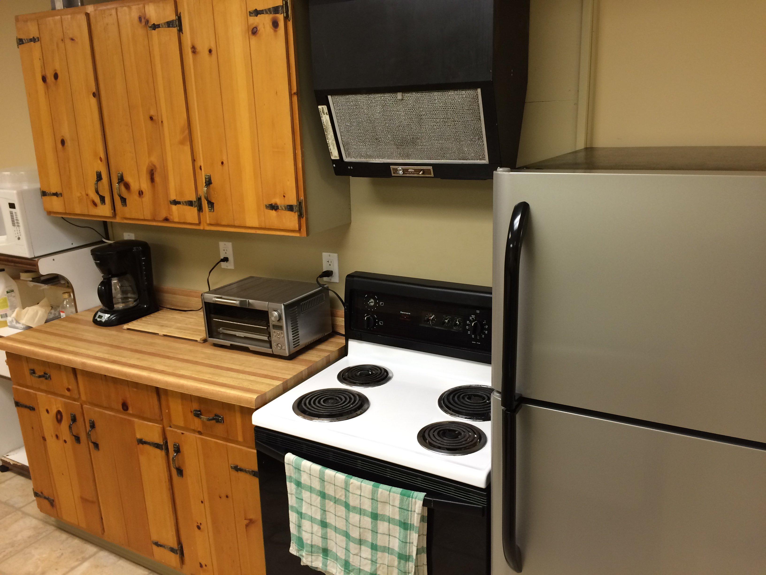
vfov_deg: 48.2
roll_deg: +2.1
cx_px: 383
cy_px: 288
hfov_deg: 61.7
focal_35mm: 29
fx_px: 642
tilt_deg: -14.0
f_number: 2.2
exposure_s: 1/30
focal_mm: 4.15
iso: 80
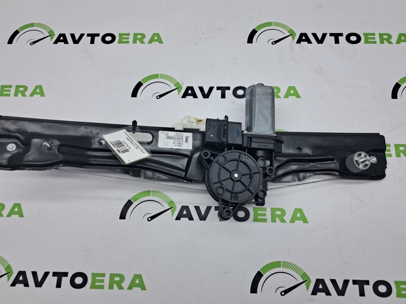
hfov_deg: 63.5
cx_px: 204
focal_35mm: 28
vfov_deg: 49.7
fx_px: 328
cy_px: 152
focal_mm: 4
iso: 50
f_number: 1.8
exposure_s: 1/120
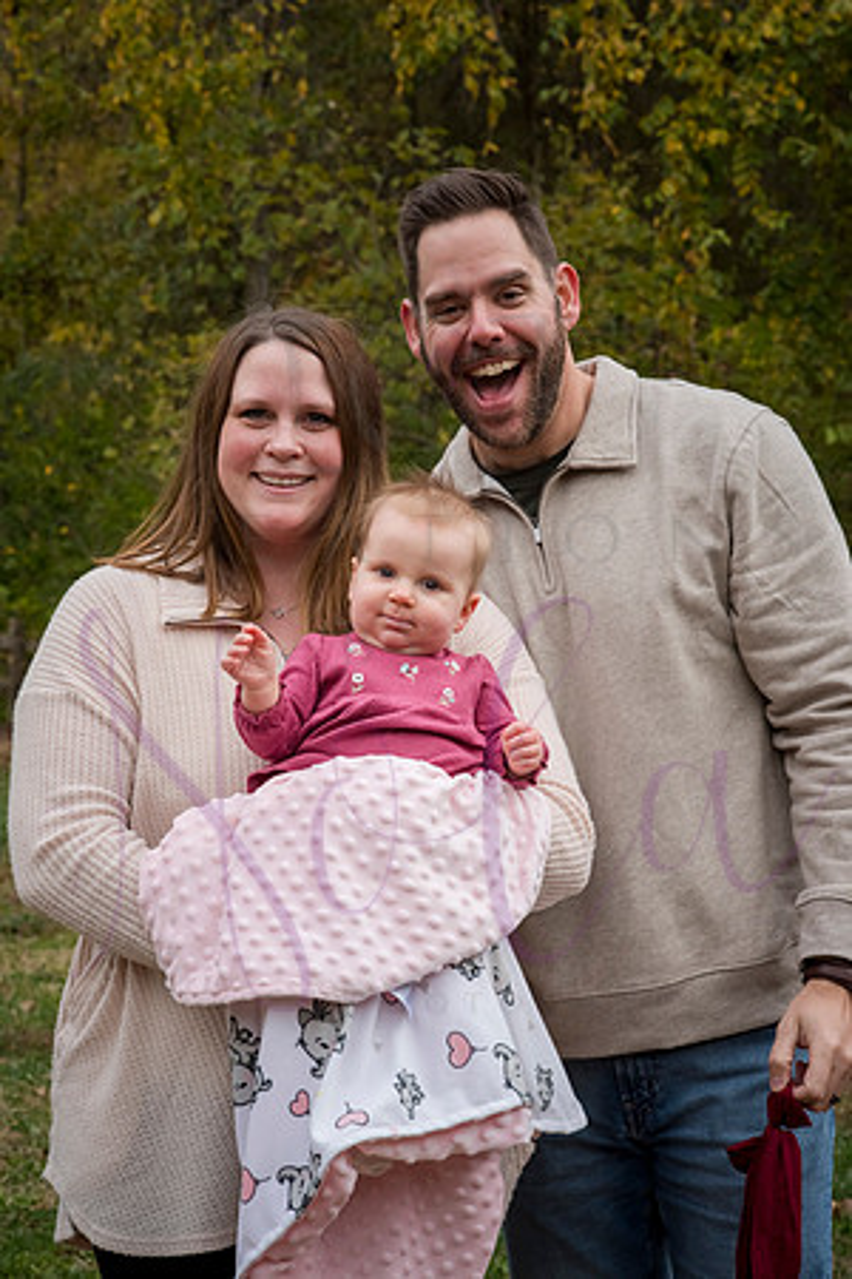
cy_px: 640
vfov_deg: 23.9
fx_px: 3017
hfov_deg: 16.1
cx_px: 426
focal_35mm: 85
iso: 800
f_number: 11
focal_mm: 85
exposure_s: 1/400
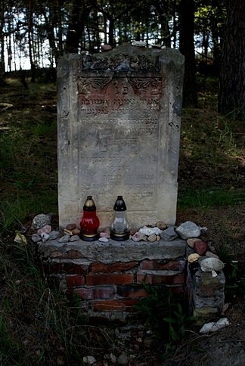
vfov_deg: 43.6
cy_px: 183
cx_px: 122
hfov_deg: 29.9
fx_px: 458
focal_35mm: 45
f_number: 5.6
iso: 100
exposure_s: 1/250
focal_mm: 30
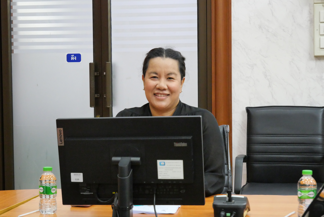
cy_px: 108
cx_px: 162
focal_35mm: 83
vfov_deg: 16.5
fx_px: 747
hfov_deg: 24.5
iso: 4000
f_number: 5.5
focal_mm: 40
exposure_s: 1/50
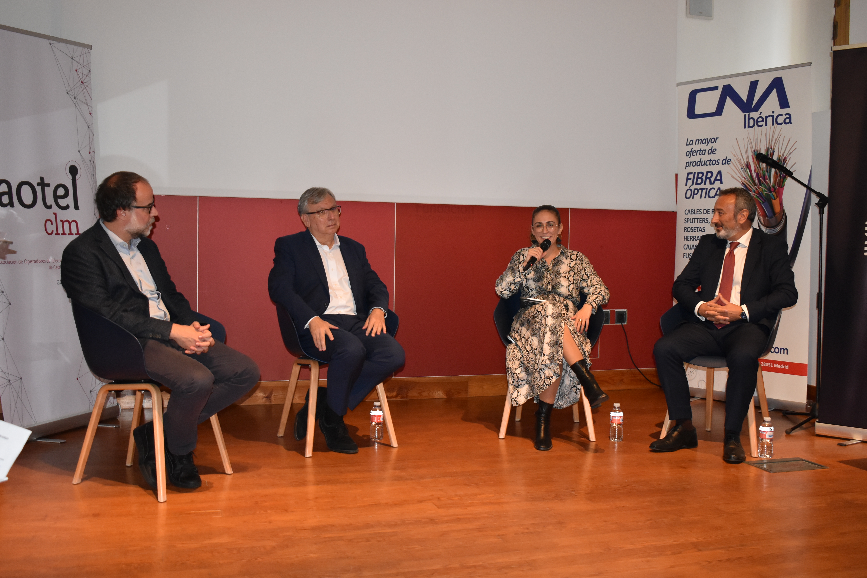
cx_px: 434
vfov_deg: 35.5
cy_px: 289
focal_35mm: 38
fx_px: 903
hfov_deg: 51.3
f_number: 4
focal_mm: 25
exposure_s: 1/80
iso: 1600
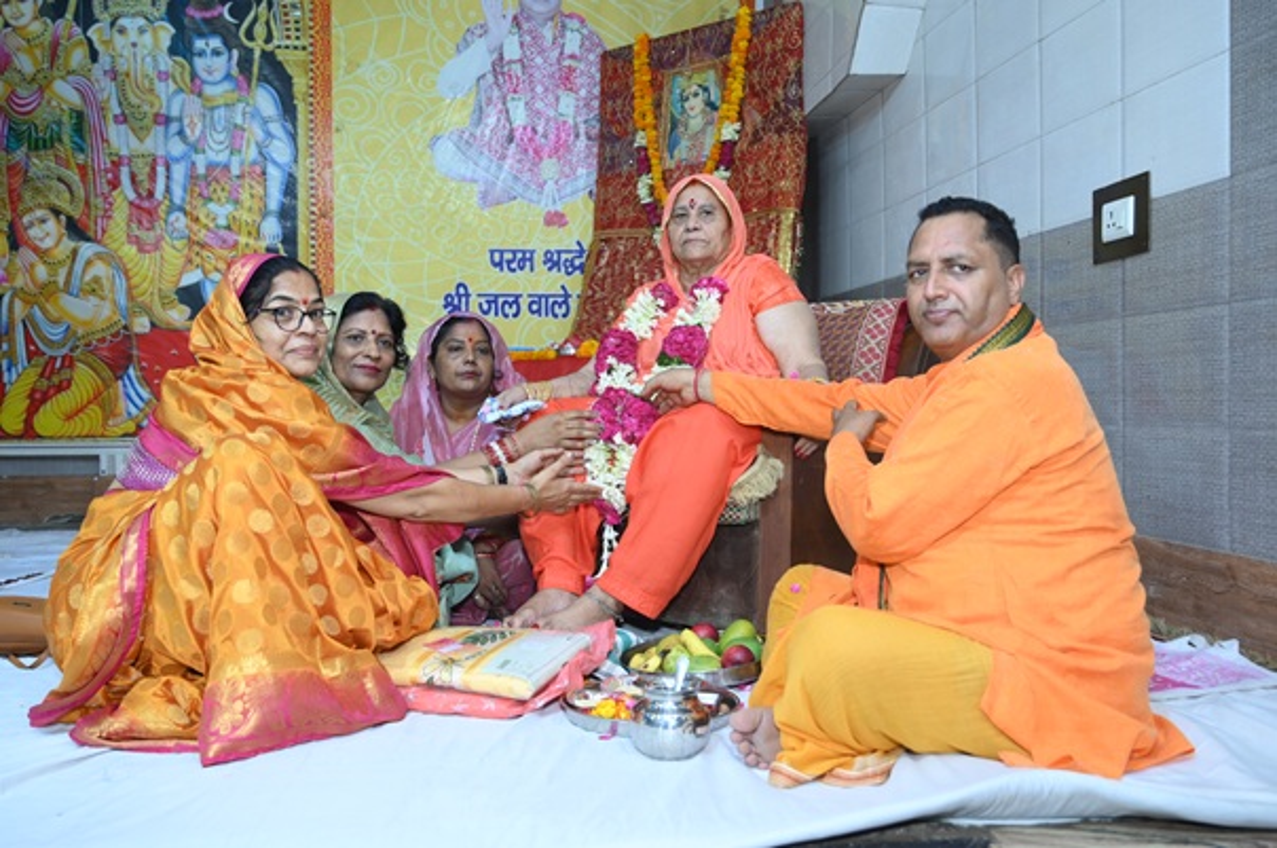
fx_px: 1151
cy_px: 424
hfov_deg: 58.0
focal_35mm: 32
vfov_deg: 40.4
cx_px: 638
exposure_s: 1/125
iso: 1000
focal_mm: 32.5
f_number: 4.5
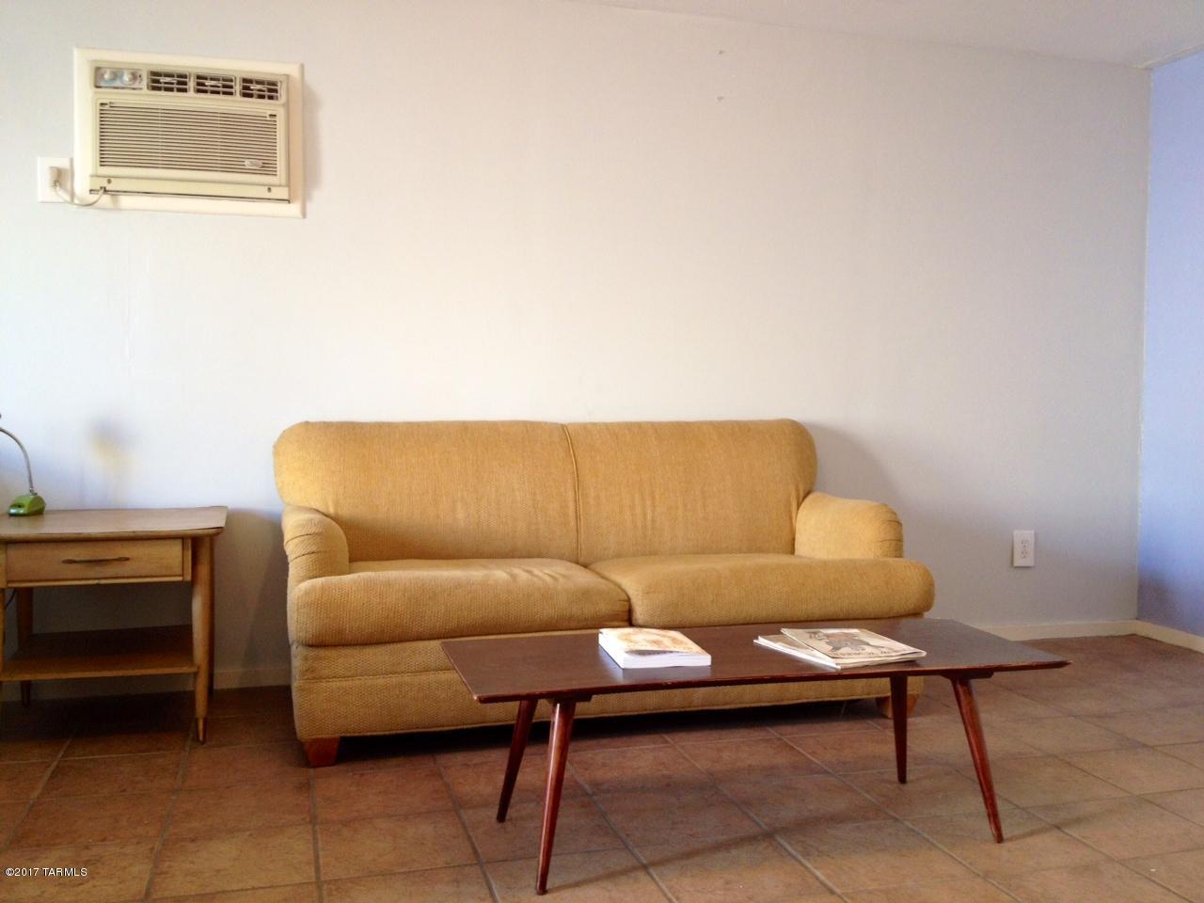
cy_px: 452
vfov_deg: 40.7
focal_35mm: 35
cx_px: 602
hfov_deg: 52.6
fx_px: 1217
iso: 80
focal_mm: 4.28
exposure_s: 1/20
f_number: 2.4
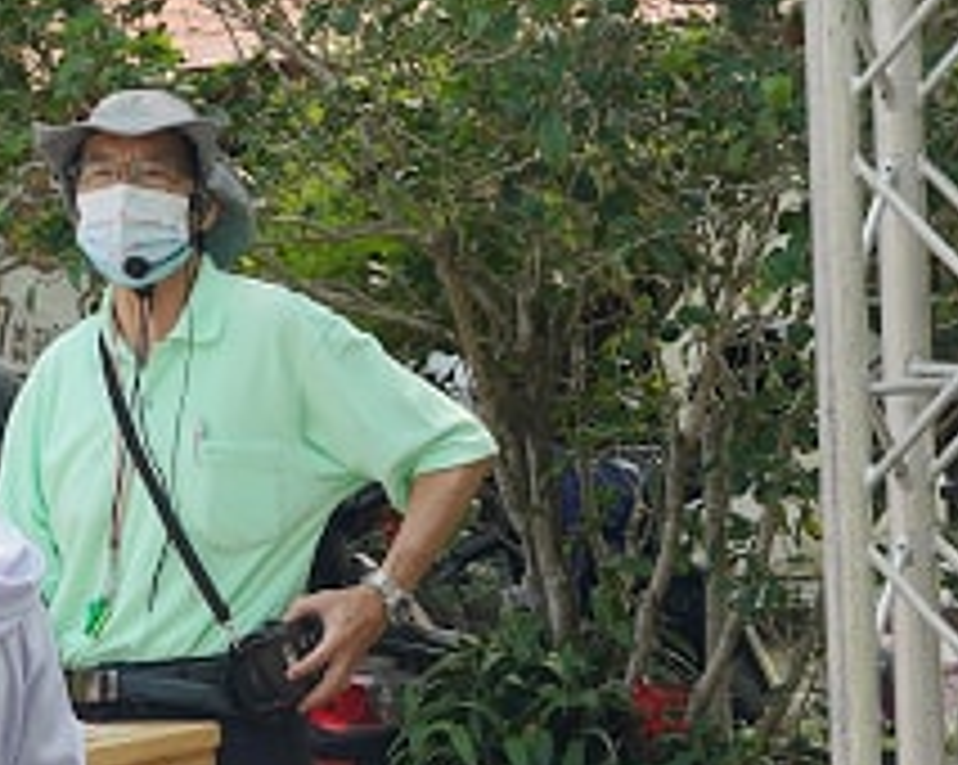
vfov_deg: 10.4
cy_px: 504
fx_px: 4192
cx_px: 670
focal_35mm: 148
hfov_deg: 13.0
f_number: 5.6
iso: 100
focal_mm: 28
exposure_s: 1/125
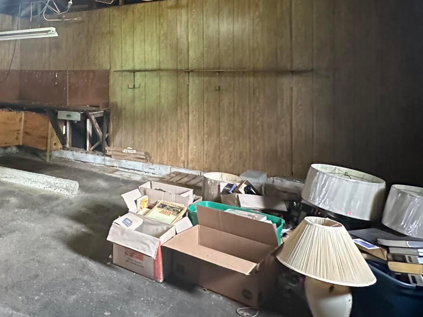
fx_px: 391
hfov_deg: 48.8
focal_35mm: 32
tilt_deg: +1.7
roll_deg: -0.4
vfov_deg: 42.5
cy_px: 73
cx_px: 21
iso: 1000
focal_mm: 2.22
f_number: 2.2
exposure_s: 1/40
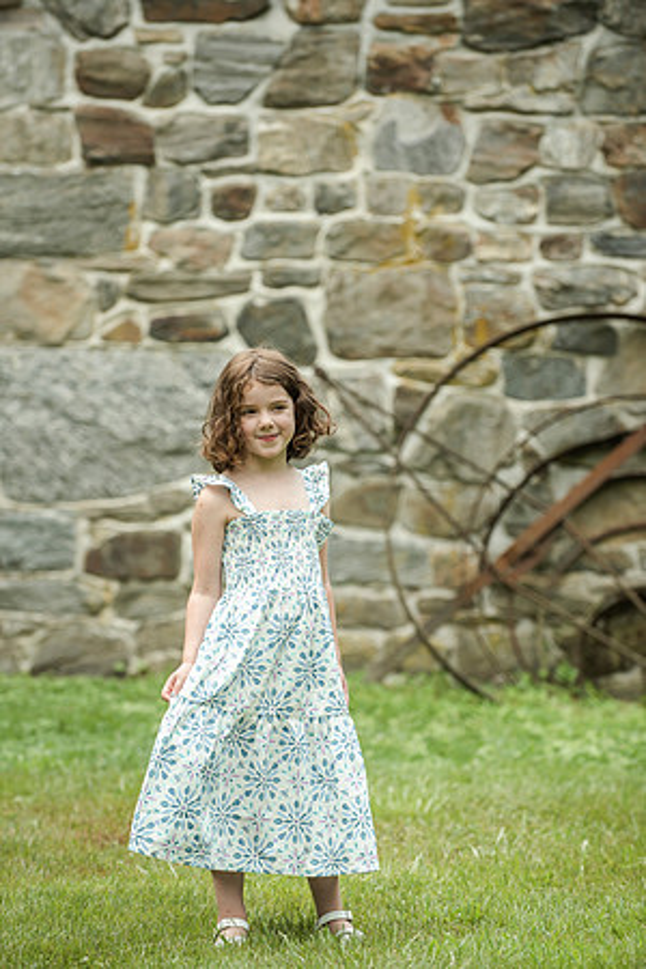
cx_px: 323
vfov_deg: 12.1
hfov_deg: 8.1
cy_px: 484
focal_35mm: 170
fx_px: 4575
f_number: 4
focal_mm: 170
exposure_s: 1/2000
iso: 640
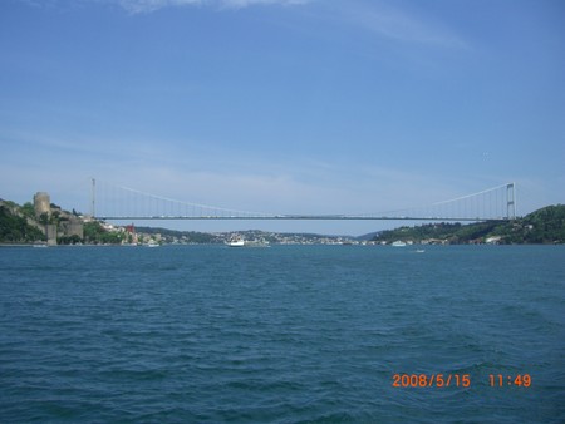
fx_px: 621
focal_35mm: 38
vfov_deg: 37.8
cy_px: 212
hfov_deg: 49.0
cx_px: 282
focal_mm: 7.9
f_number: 5.6
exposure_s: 1/400
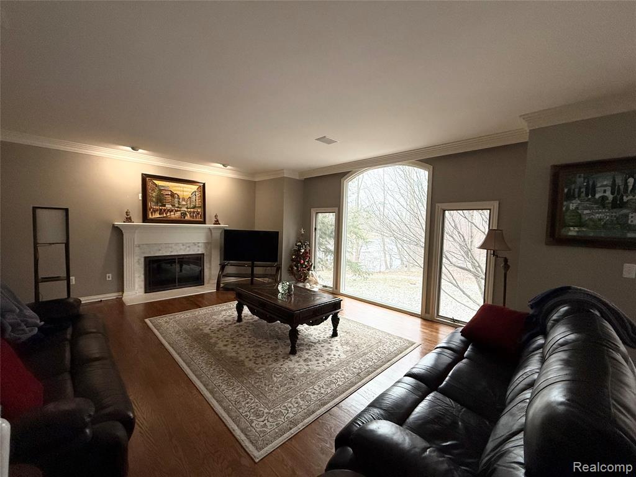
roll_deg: -1.5
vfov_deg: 85.7
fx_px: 257
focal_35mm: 14
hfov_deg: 102.1
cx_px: 318
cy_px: 238
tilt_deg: -2.6
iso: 250
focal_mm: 2.22
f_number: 2.2
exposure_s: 1/120
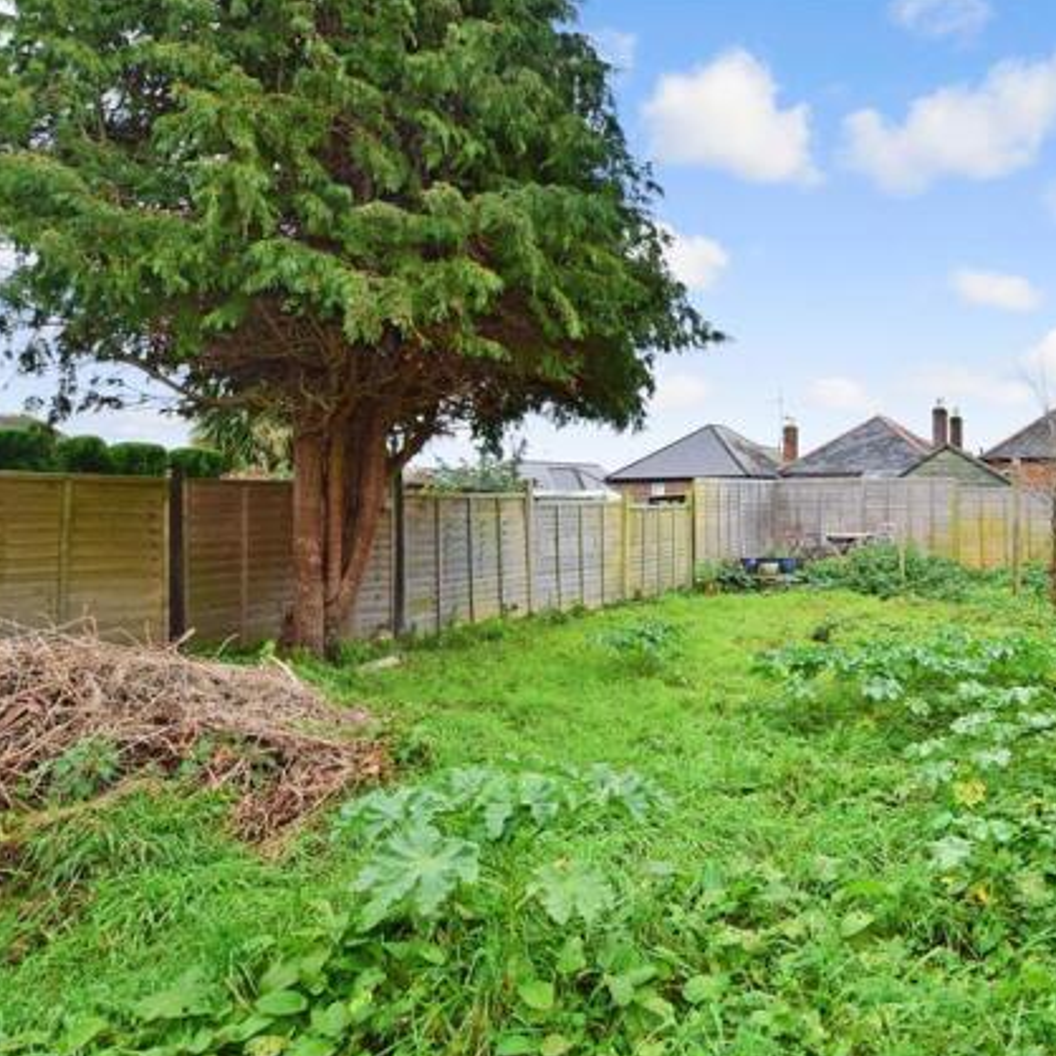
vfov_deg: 74.8
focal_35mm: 20
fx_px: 690
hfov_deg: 70.8
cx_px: 765
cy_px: 544
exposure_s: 1/125
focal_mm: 10
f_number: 5.6
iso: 200
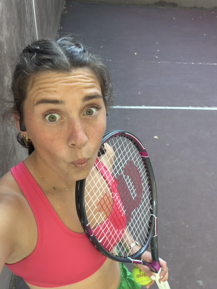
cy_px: 144
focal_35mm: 30
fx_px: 251
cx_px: 108
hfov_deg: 46.8
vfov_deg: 60.0
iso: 80
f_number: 1.9
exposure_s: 1/76
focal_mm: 2.71
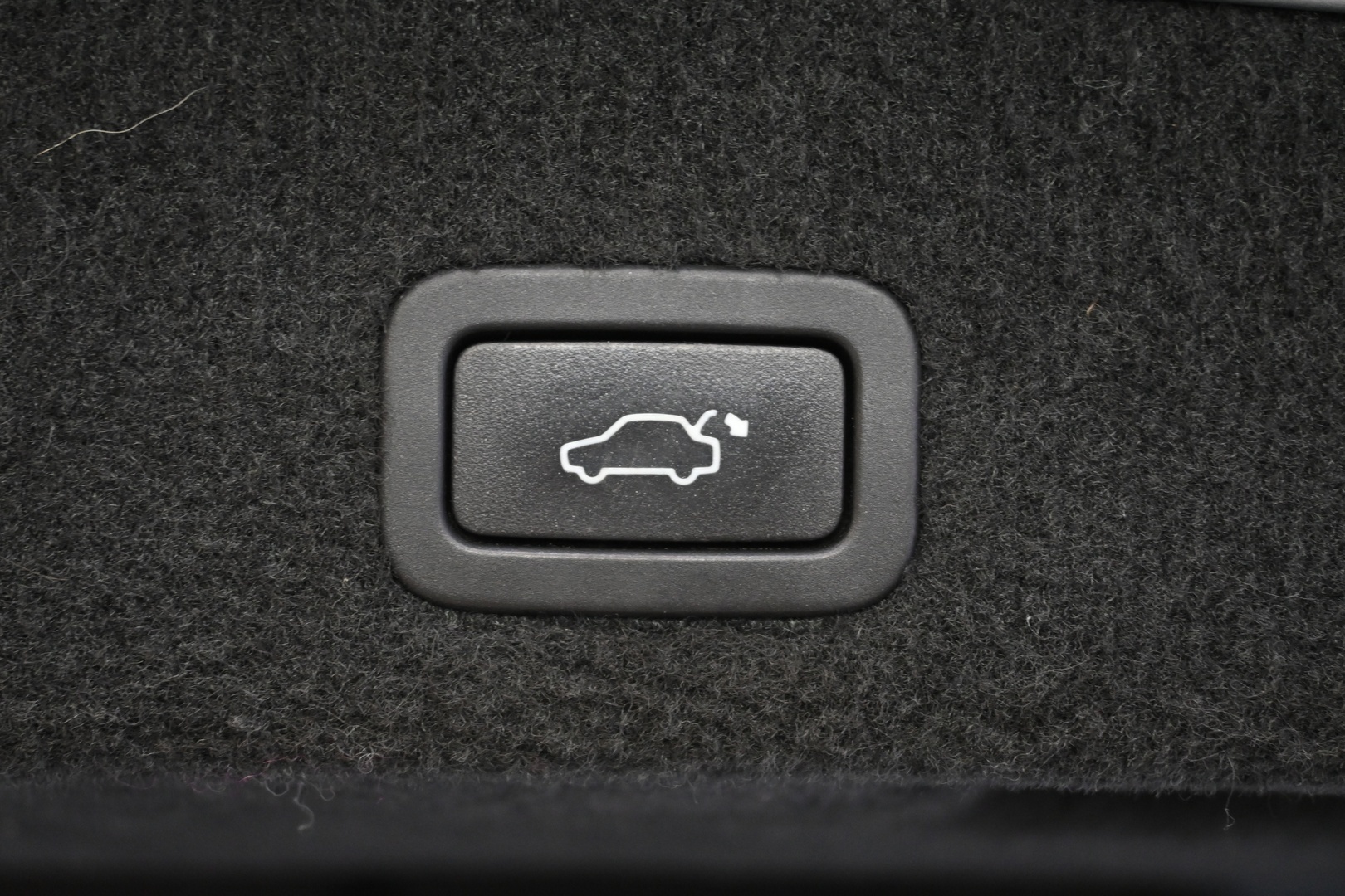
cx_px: 672
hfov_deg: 32.6
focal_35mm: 62
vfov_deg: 22.1
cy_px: 448
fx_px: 2298
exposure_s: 1/60
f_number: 5.6
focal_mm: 41
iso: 2000
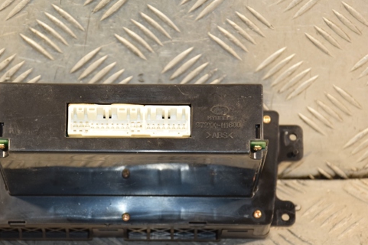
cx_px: 133
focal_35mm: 150
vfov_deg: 9.2
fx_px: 1529
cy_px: 136
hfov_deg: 13.7
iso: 800
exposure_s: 1/80
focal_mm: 75
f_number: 5.3
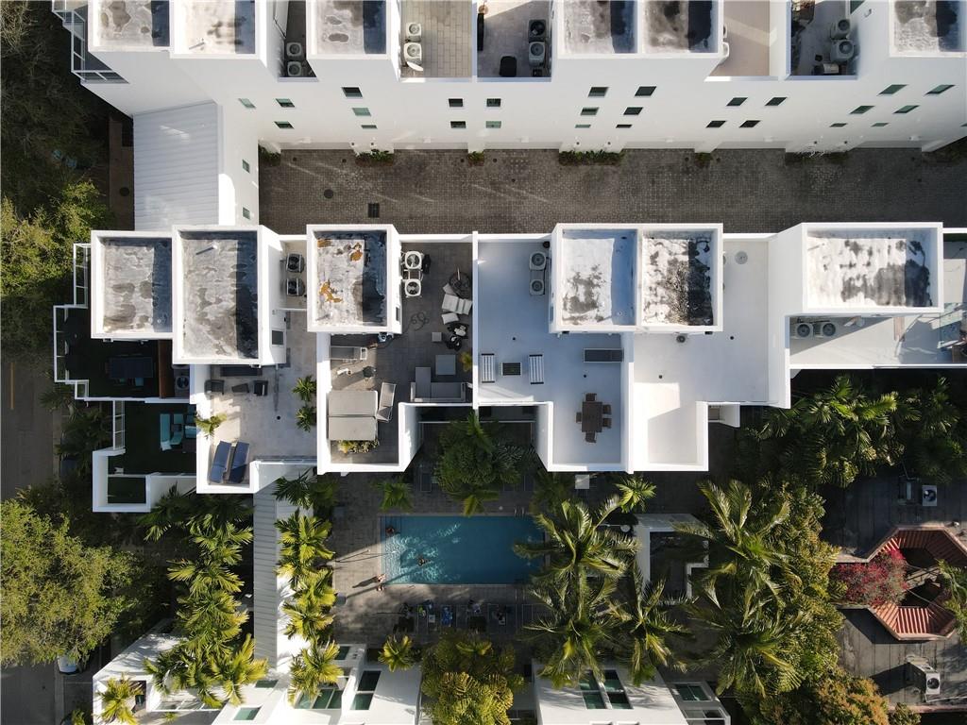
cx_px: 484
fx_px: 670
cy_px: 362
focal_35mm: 24
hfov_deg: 71.6
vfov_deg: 56.8
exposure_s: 1/250
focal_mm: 4.5
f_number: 2.8
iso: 100
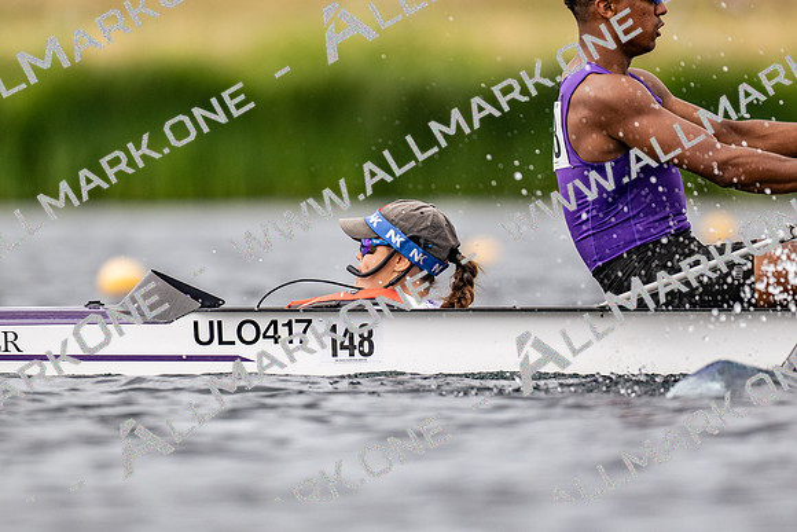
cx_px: 398
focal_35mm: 900
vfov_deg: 1.5
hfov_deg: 2.3
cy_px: 266
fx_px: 19939
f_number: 4
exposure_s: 1/2500
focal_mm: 600
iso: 320
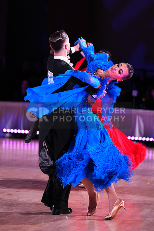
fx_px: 1282
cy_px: 116
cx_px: 77
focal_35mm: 200
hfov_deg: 6.9
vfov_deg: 10.3
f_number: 4
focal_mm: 200
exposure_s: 1/320
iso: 4000
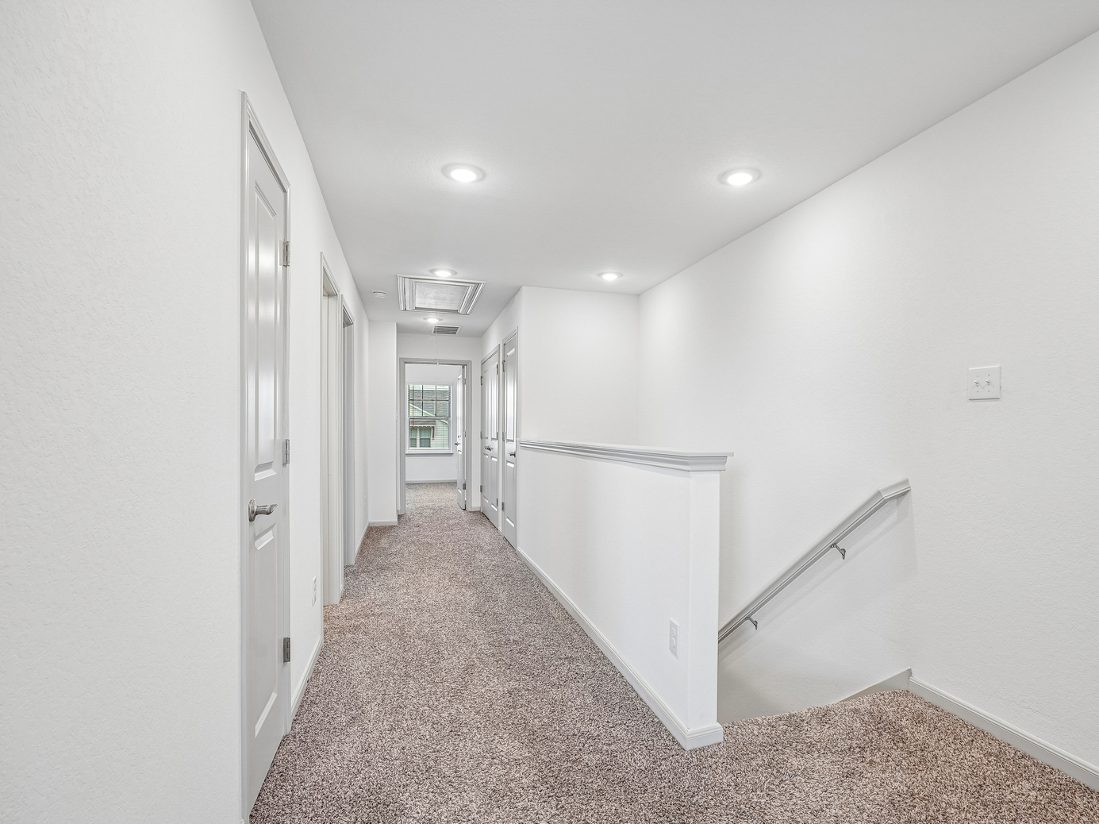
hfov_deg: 85.6
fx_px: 589
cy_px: 425
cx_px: 619
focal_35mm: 19
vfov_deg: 69.9
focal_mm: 16.5
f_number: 8
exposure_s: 1/25
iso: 400
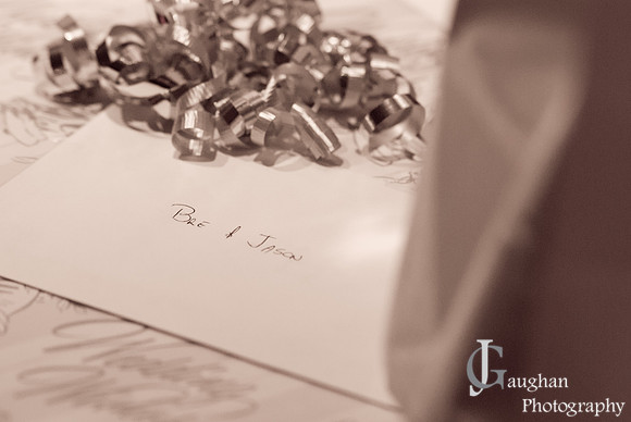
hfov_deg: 9.5
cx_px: 316
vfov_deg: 6.3
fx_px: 3816
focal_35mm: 218
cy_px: 211
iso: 640
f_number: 2.8
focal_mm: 145
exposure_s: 1/20
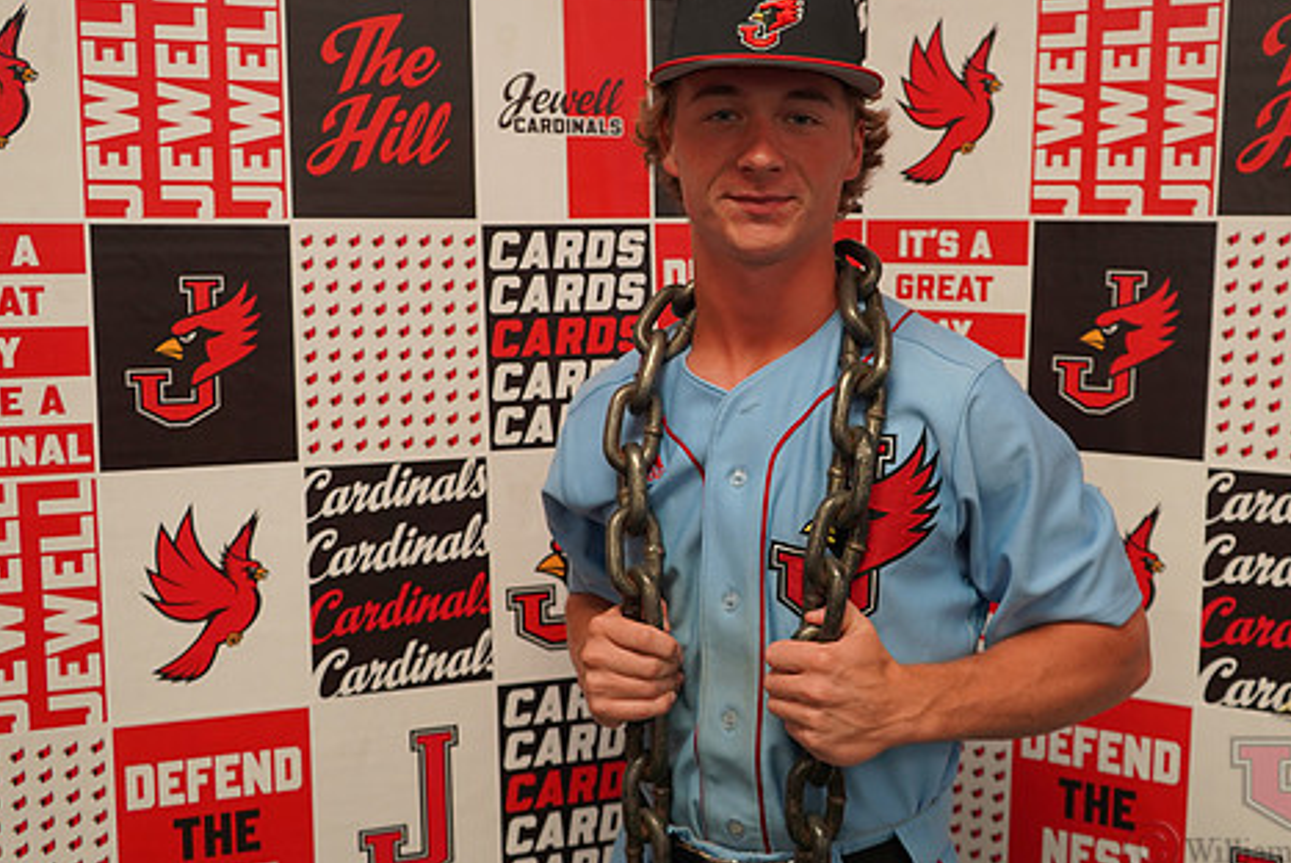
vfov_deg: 36.9
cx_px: 749
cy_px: 380
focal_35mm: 36
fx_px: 1292
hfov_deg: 52.9
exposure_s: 1/160
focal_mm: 29
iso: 1000
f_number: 4
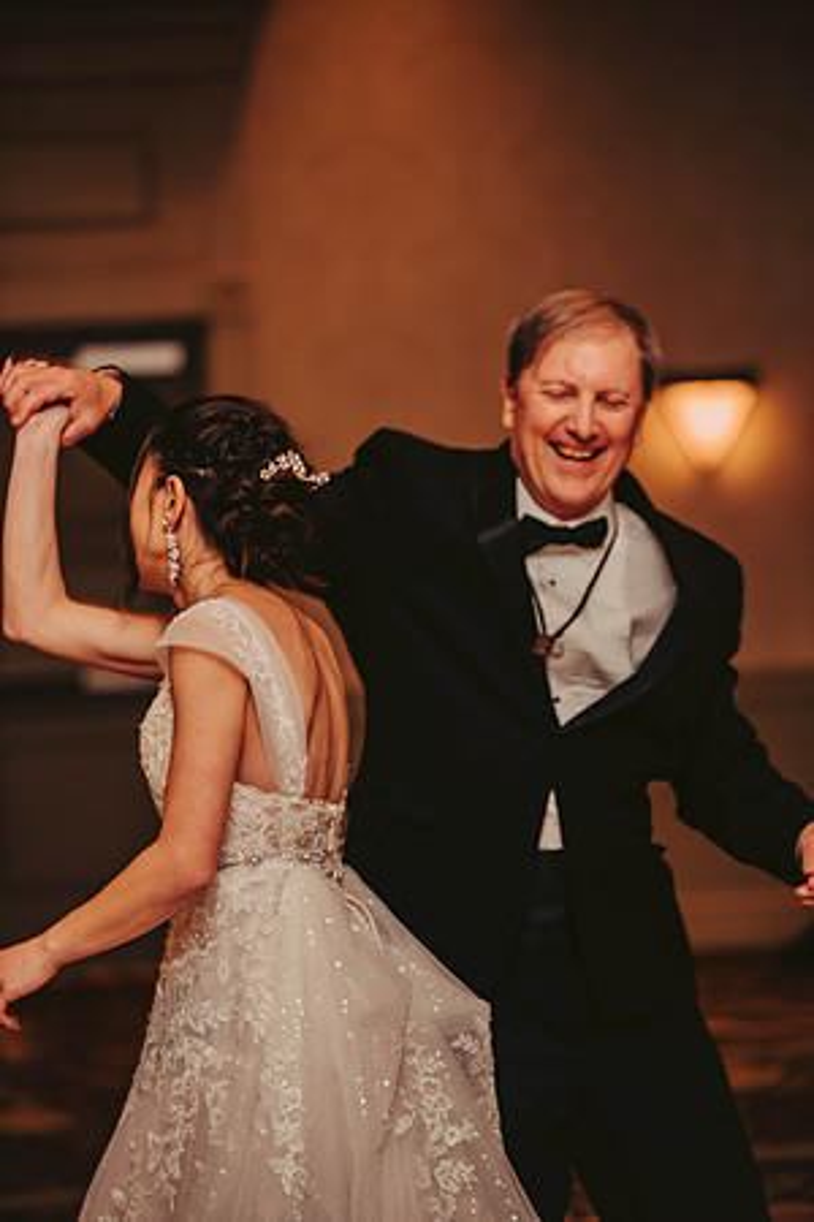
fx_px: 4578
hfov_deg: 10.2
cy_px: 611
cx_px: 407
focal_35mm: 135
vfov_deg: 15.2
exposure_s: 1/60
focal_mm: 135
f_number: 2.8
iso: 800
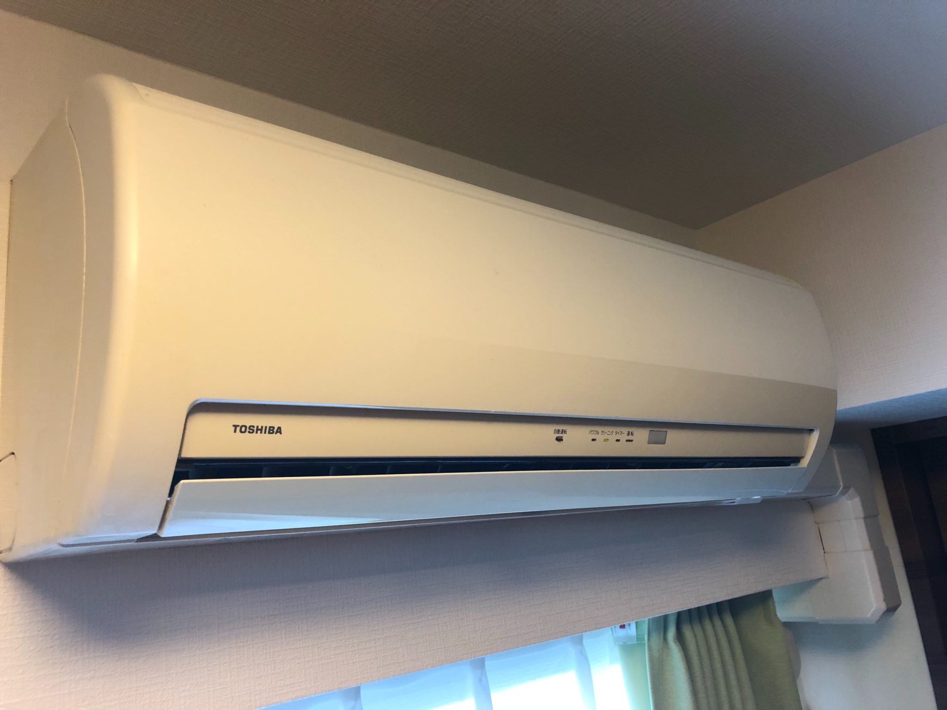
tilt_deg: +15.5
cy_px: 355
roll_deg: +6.3
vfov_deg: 49.7
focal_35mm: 28
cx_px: 474
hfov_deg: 63.4
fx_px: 766
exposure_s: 1/25
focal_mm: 3.99
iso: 32
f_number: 1.8
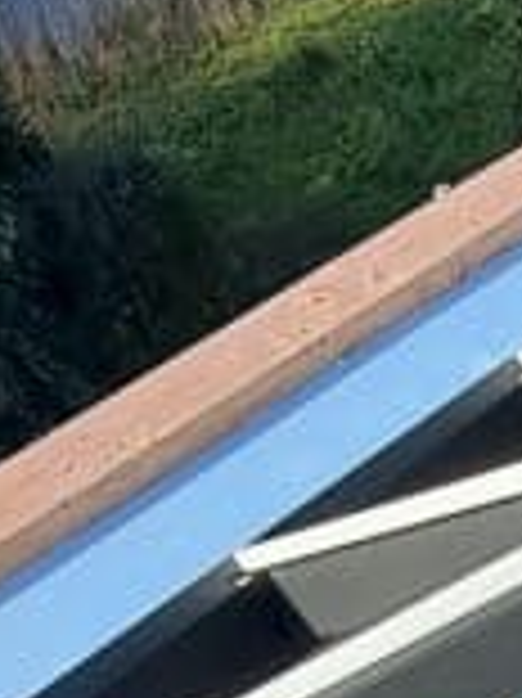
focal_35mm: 86
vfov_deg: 21.6
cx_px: 846
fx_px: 1732
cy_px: 761
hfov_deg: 15.4
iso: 50
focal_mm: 1.74
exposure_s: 1/1164
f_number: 2.2
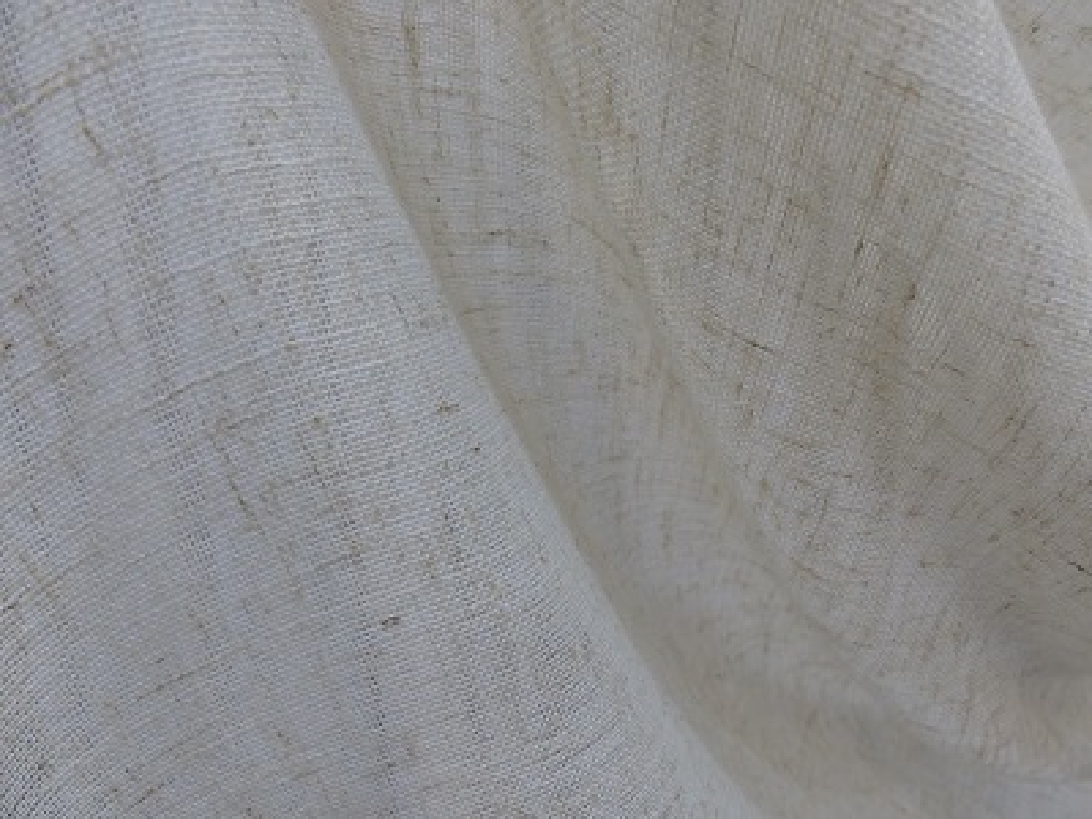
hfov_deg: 60.0
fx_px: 946
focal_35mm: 30
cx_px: 546
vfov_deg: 46.8
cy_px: 410
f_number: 2.8
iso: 160
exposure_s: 1/60
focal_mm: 5.4
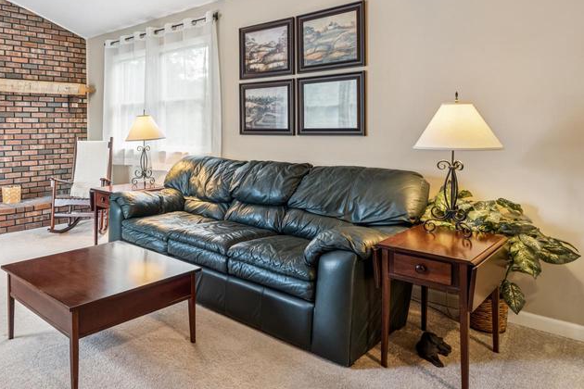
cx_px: 173
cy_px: 127
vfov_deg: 48.7
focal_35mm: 26
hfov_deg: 66.6
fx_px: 422
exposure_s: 2.5
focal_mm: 16
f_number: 11
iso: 100
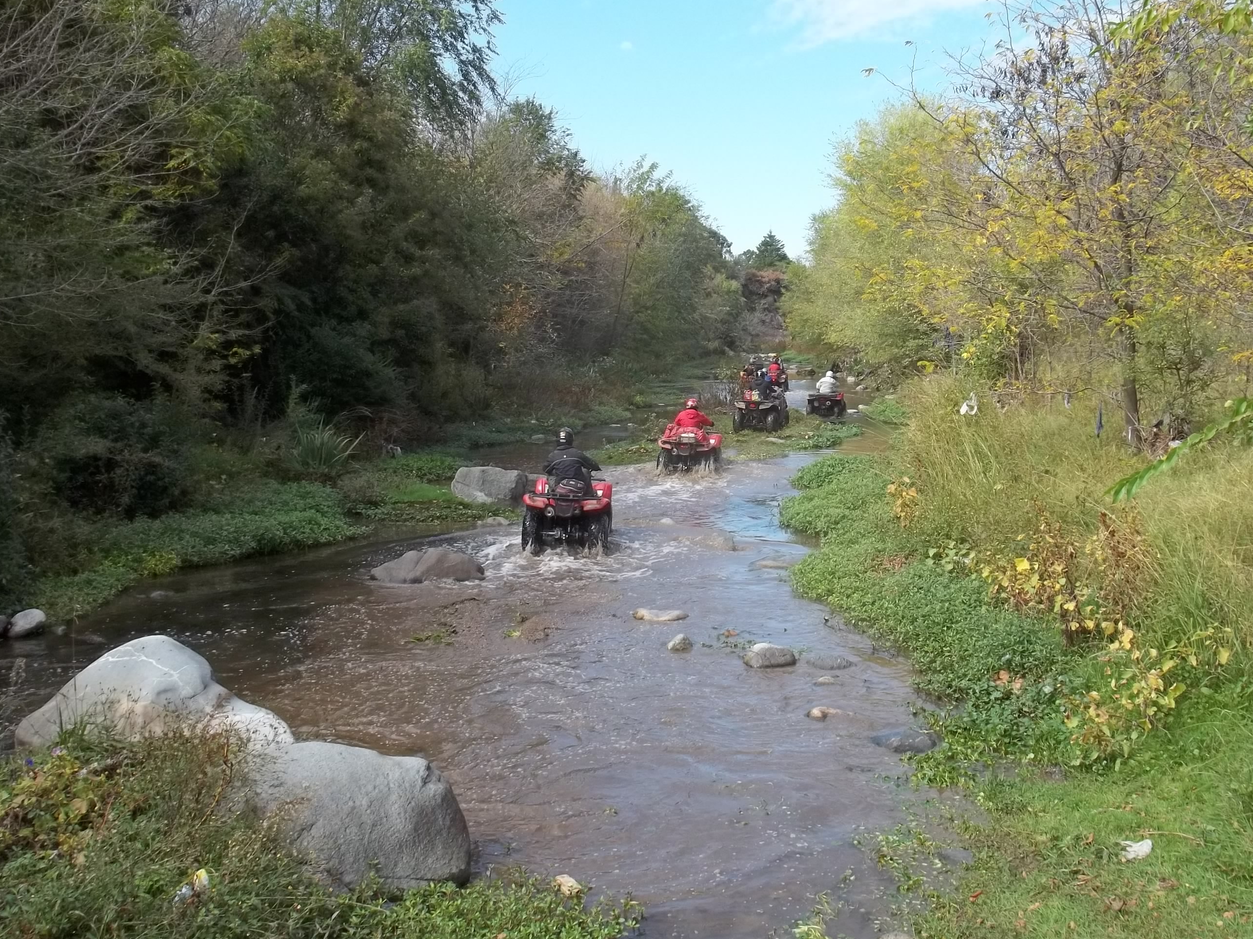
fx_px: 1339
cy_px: 415
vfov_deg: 38.6
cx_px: 691
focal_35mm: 37
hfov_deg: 50.1
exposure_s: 1/400
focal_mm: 5.9
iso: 64
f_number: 3.3
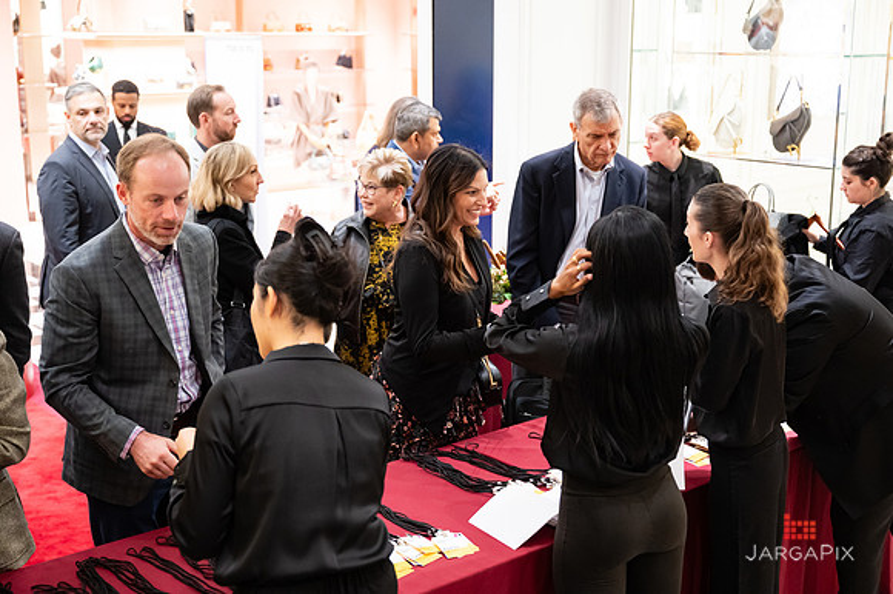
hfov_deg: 42.7
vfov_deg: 29.1
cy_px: 297
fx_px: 1143
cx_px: 446
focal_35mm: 46
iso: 3200
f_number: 3.2
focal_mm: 46
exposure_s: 1/160
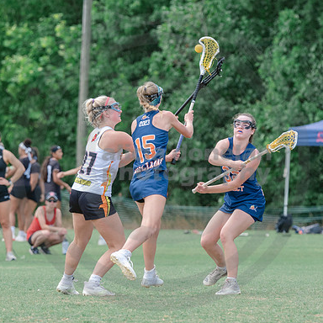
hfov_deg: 3.4
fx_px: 5521
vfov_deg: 3.4
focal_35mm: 523
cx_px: 134
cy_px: 229
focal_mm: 200
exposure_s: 1/1250
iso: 400
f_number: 4.5
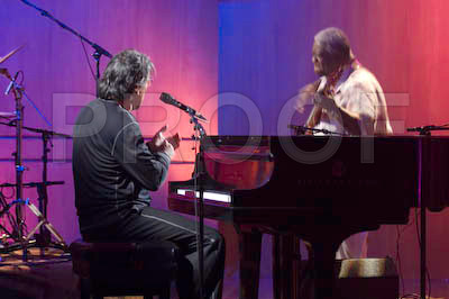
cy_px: 150
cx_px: 224
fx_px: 1832
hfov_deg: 14.0
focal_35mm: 147
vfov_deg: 9.3
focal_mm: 98
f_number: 2.8
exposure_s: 1/40
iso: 800
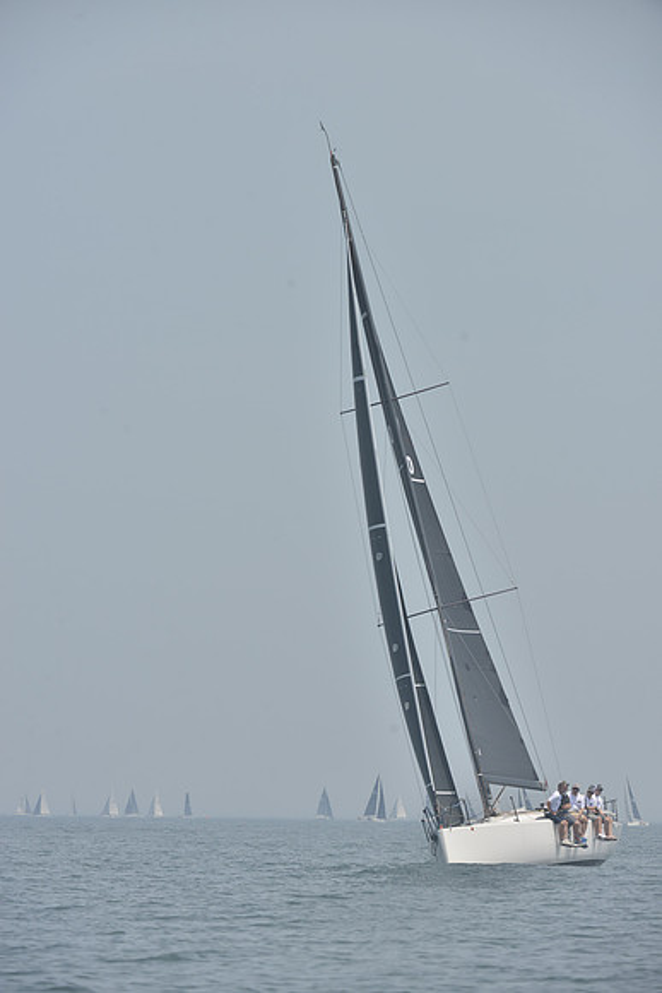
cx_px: 331
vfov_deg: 9.8
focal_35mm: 210
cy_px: 496
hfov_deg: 6.5
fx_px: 5789
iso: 280
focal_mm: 210
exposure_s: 1/1000
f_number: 9
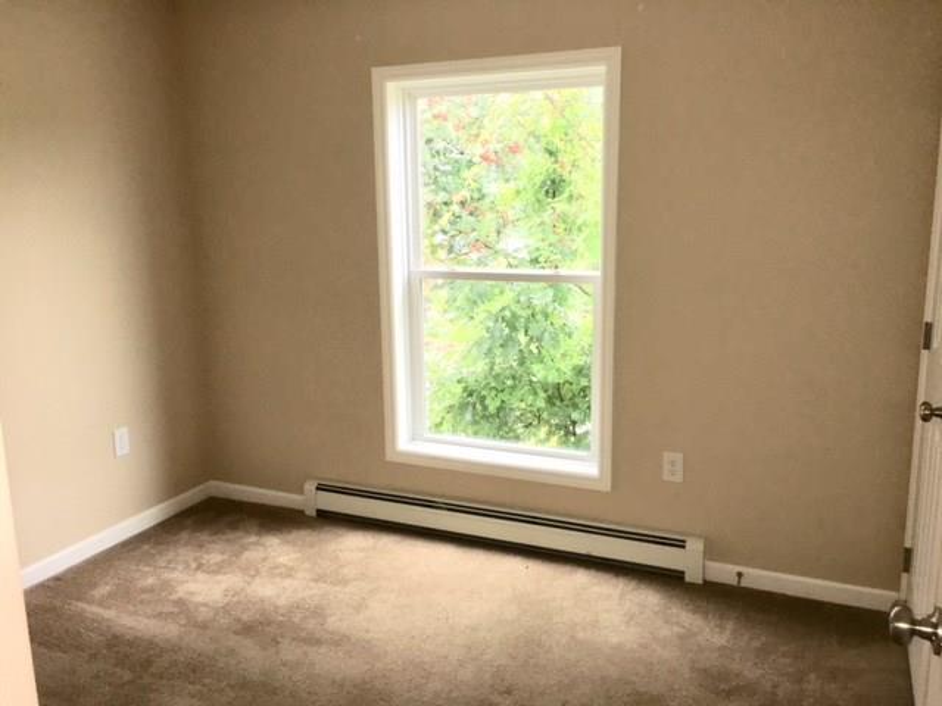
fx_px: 789
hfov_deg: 61.7
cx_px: 471
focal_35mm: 29
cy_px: 353
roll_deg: +0.1
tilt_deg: -10.9
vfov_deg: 48.2
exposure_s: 1/30
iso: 64
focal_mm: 4.15
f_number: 2.2
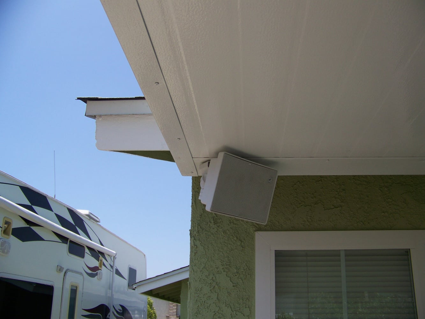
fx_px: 442
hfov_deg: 51.4
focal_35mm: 36
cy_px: 160
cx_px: 212
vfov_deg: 39.7
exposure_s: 1/800
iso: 64
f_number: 2.8
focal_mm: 5.85
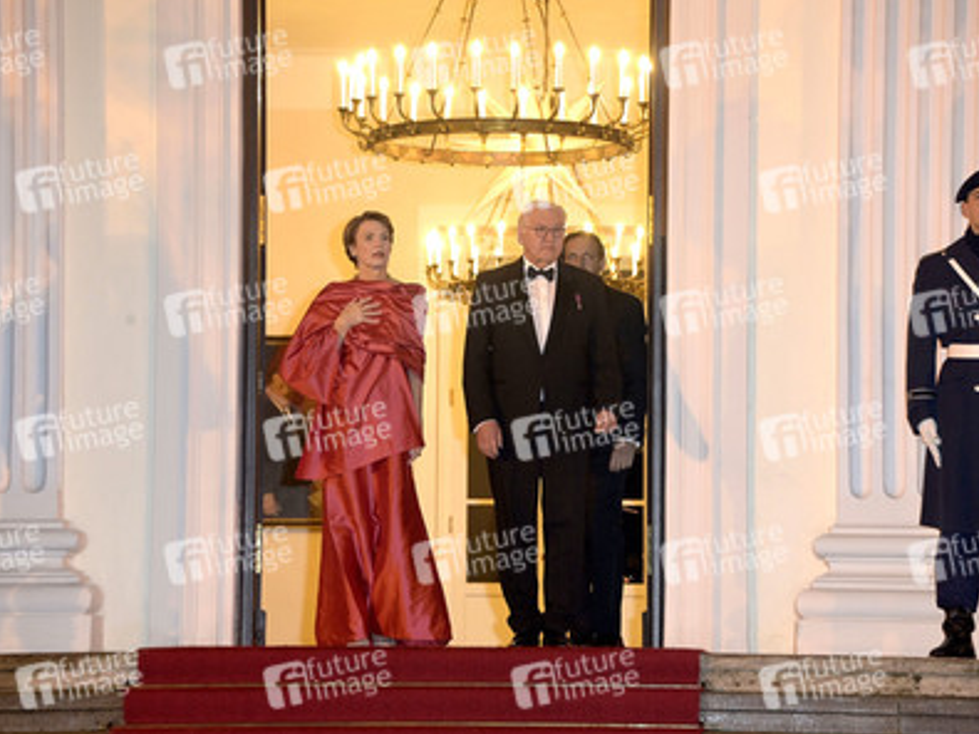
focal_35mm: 148
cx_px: 509
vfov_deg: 10.0
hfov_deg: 13.3
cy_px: 369
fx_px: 4184
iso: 2500
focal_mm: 135
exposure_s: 1/125
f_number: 5.6
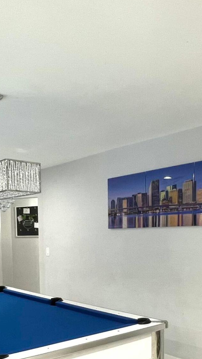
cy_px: 269
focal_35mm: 36
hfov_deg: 32.7
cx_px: 82
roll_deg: +1.3
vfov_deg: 52.8
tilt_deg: -4.5
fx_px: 343
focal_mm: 1.57
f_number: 1.8
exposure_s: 1/60
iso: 160
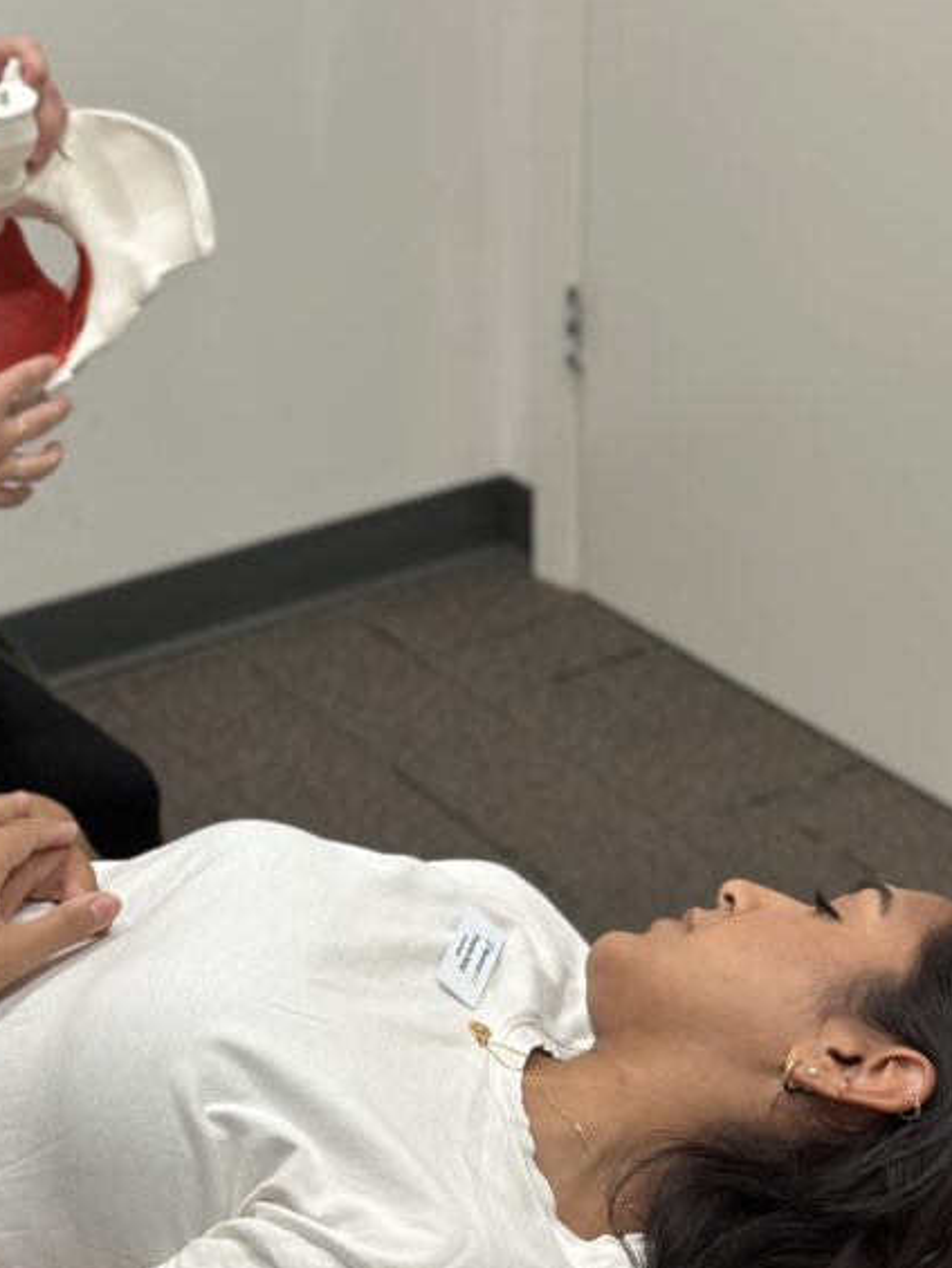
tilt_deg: -23.7
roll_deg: +2.9
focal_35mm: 87
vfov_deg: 22.5
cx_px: 184
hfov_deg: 16.8
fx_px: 3189
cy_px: 494
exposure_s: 1/60
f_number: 1.78
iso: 250
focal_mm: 6.86
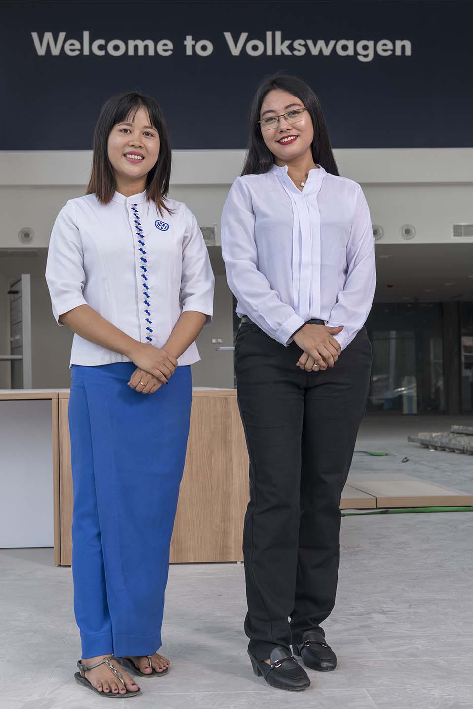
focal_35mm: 52
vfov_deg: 38.2
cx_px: 236
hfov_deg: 26.0
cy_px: 354
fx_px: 1025
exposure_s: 1/200
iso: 500
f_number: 9
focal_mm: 52
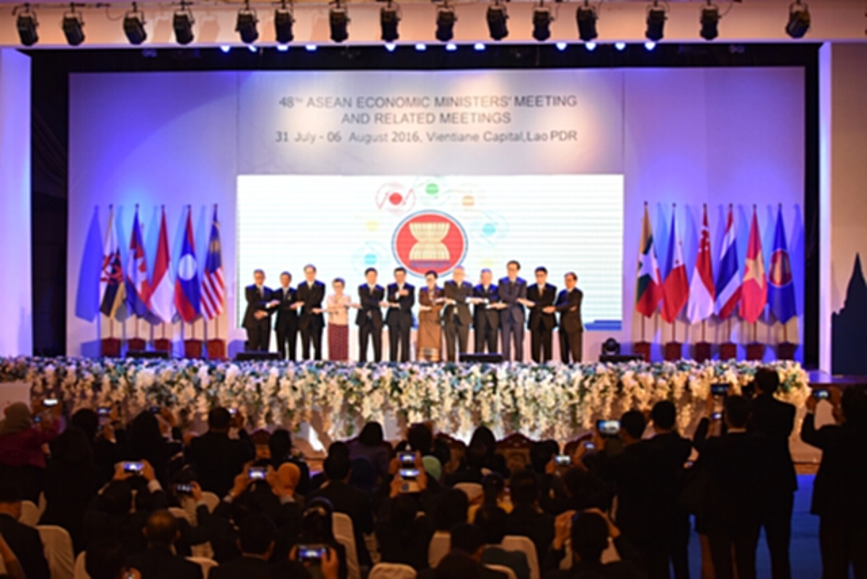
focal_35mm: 82
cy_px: 290
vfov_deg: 16.7
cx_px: 434
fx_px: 1975
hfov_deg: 24.8
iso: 1600
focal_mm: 82
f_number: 2.8
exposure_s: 1/500
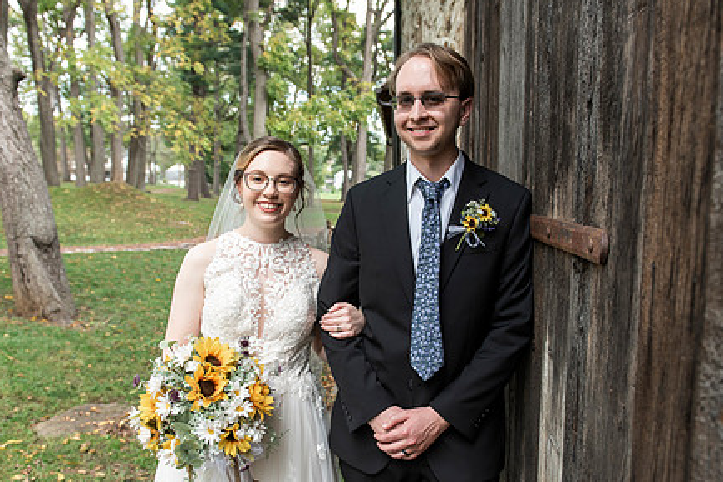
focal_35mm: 32
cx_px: 352
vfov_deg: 41.0
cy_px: 272
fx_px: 643
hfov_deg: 58.7
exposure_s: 1/200
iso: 400
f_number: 4
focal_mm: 24
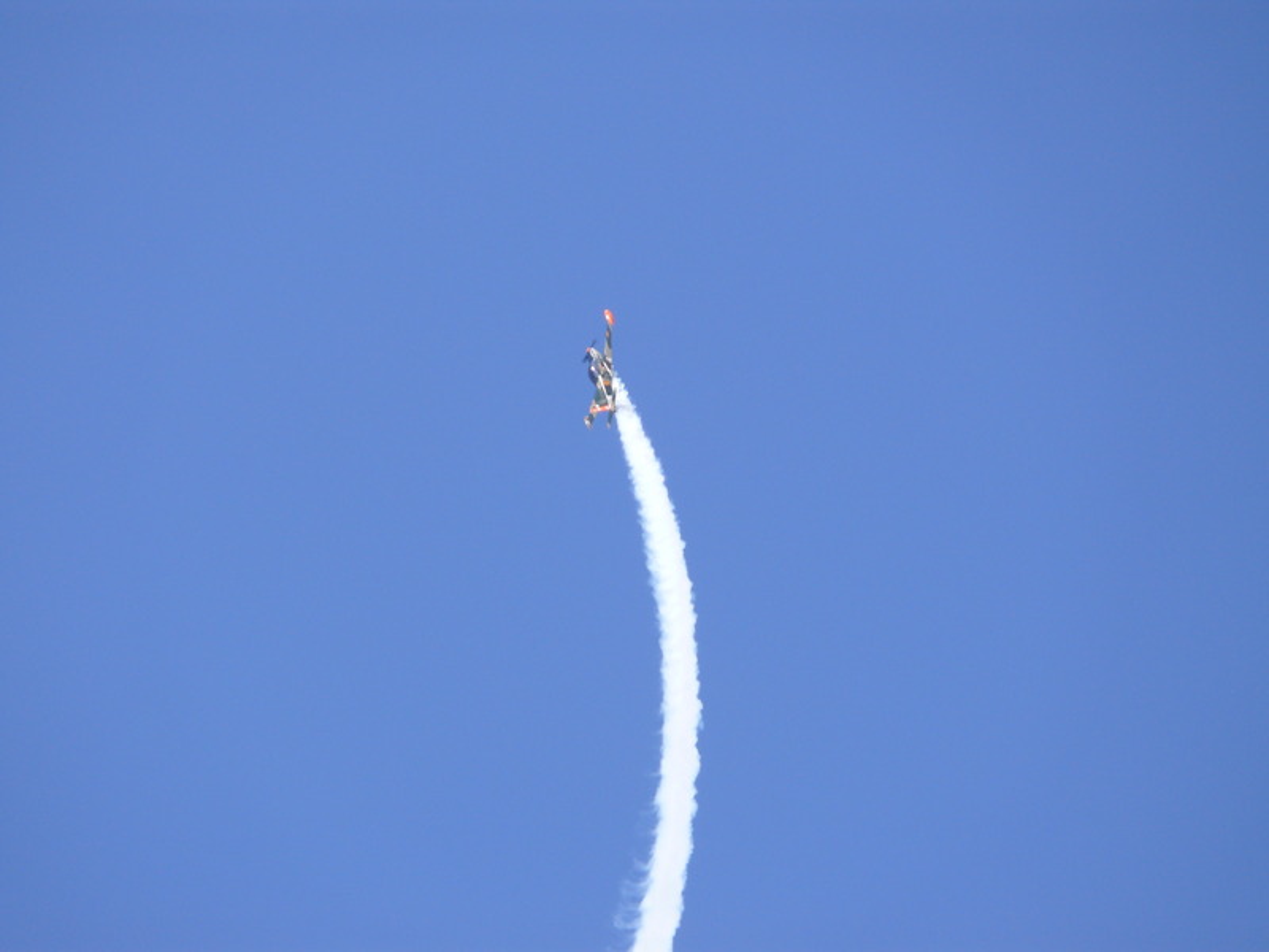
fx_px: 15397
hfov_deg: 4.7
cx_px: 634
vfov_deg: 3.5
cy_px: 476
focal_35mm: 420
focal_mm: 88.8
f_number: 4.5
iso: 100
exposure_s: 1/1000
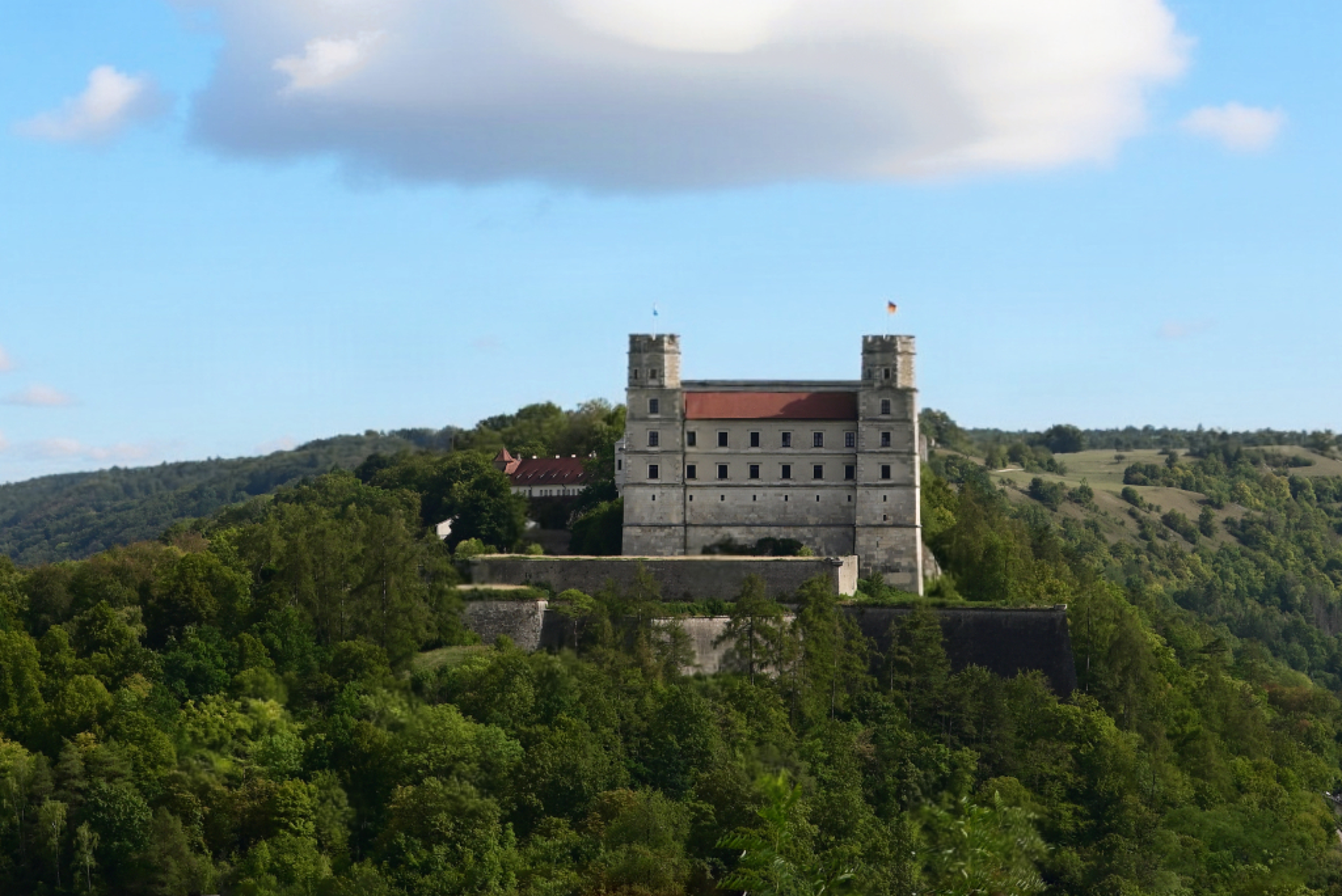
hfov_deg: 27.0
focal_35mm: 75
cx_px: 671
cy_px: 448
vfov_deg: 18.2
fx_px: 2797
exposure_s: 1/500
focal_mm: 50
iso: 100
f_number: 8
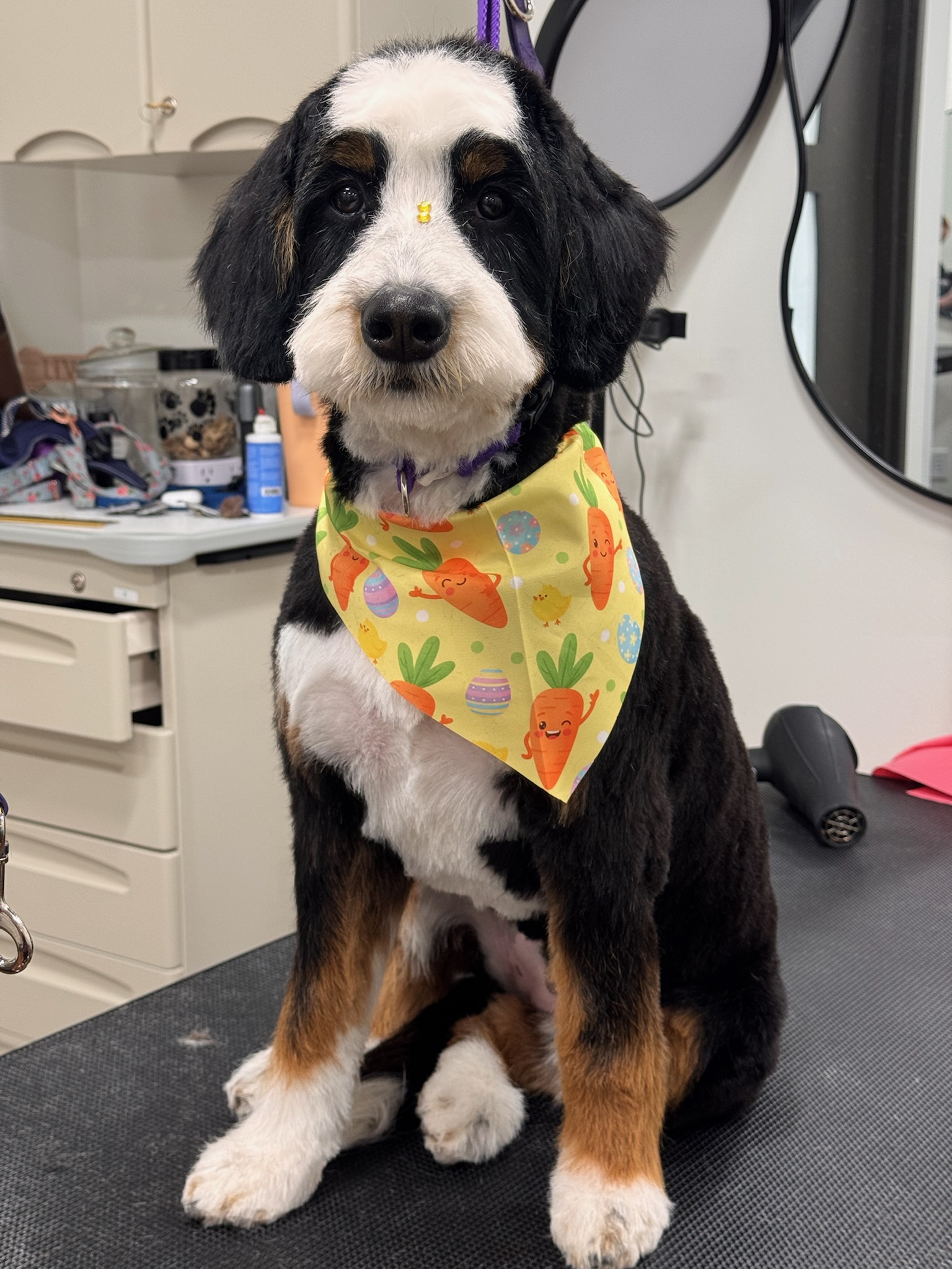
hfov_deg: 30.3
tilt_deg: -10.6
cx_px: 476
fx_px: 1760
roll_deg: +1.0
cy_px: 634
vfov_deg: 39.7
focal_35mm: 48
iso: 64
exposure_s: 1/60
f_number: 1.78
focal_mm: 6.76
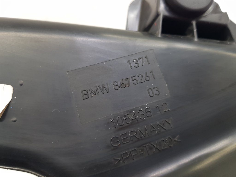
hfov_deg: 67.3
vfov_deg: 53.1
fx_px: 177
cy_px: 88
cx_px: 118
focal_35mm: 26
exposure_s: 1/100
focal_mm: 4.2
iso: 125
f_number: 1.7
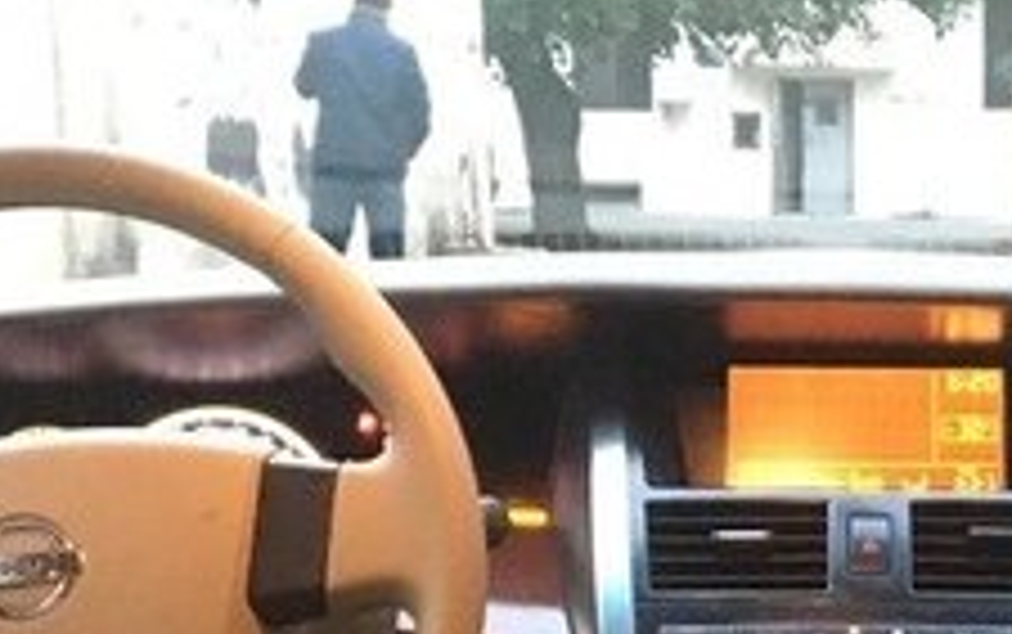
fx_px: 2484
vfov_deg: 14.0
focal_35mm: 90
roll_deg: -0.2
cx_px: 891
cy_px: 821
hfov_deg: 22.5
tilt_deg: -13.1
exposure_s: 1/17
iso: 500
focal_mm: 4.15
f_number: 2.2
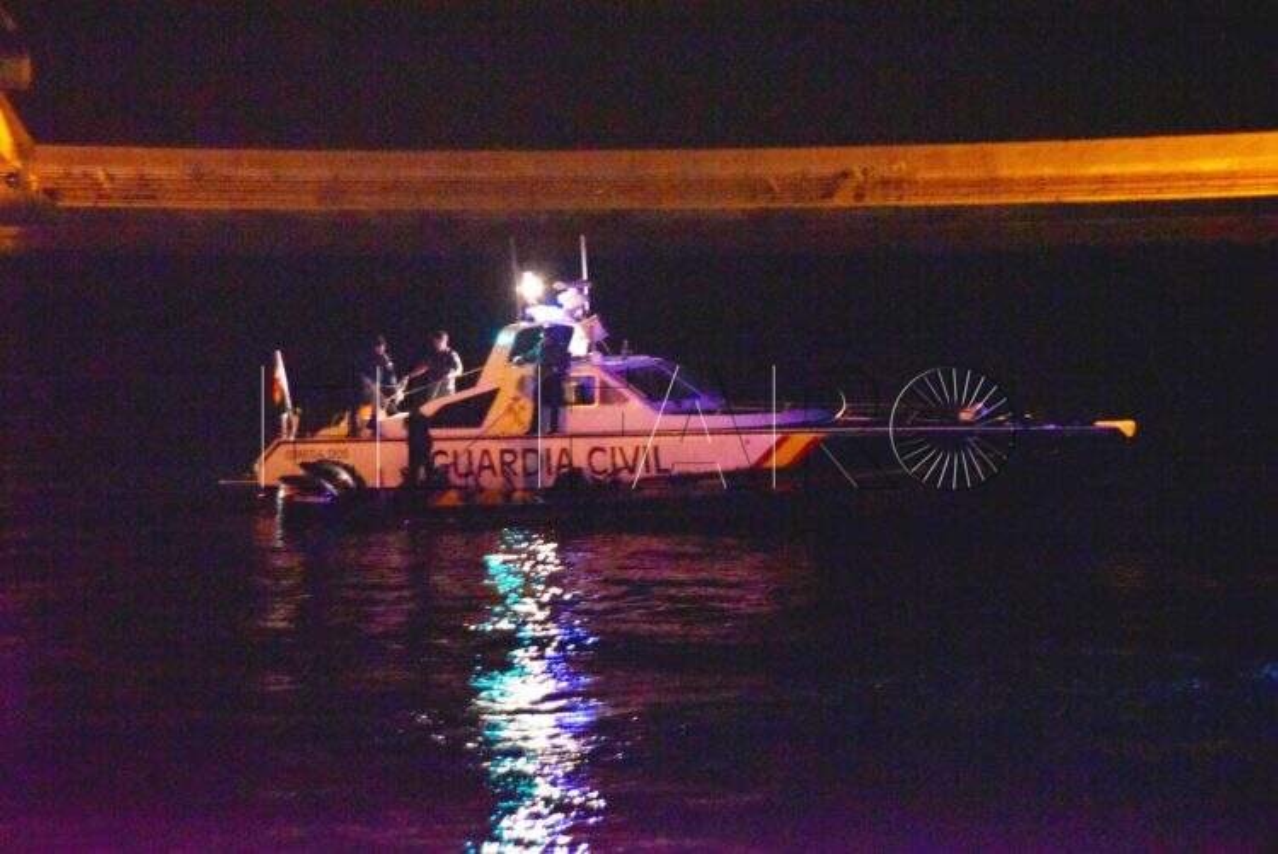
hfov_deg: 15.2
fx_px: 4795
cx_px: 639
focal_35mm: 135
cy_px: 427
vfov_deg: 10.2
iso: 12800
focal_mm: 135
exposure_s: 1/80
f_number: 5.6
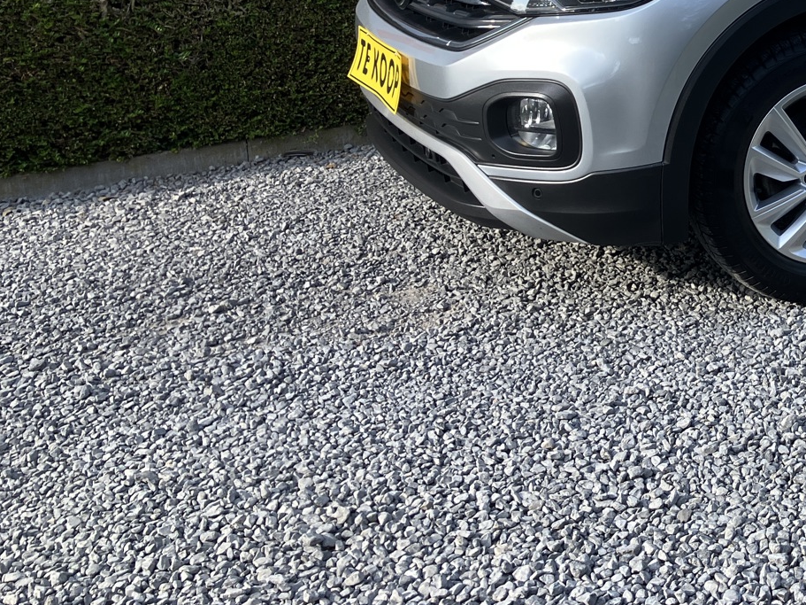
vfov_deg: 23.8
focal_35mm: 59
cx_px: 833
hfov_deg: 30.1
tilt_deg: -8.3
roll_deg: +2.3
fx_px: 1374
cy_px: 9
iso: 32
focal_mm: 3.99
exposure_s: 1/382
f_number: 1.8
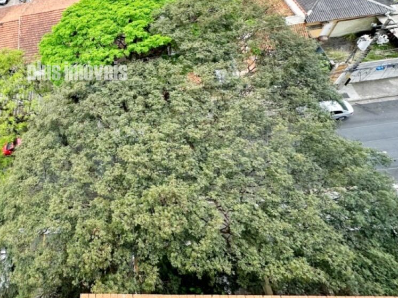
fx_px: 276
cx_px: 77
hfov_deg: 64.9
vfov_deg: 54.0
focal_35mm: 24
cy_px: 72
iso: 40
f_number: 2.2
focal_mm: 2.22
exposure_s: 1/99
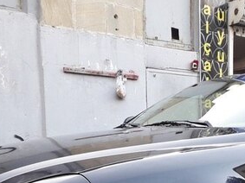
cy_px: 198
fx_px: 446
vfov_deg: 22.1
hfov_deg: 29.8
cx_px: 204
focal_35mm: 63
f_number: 1.9
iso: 80
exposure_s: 1/50
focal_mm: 3.6
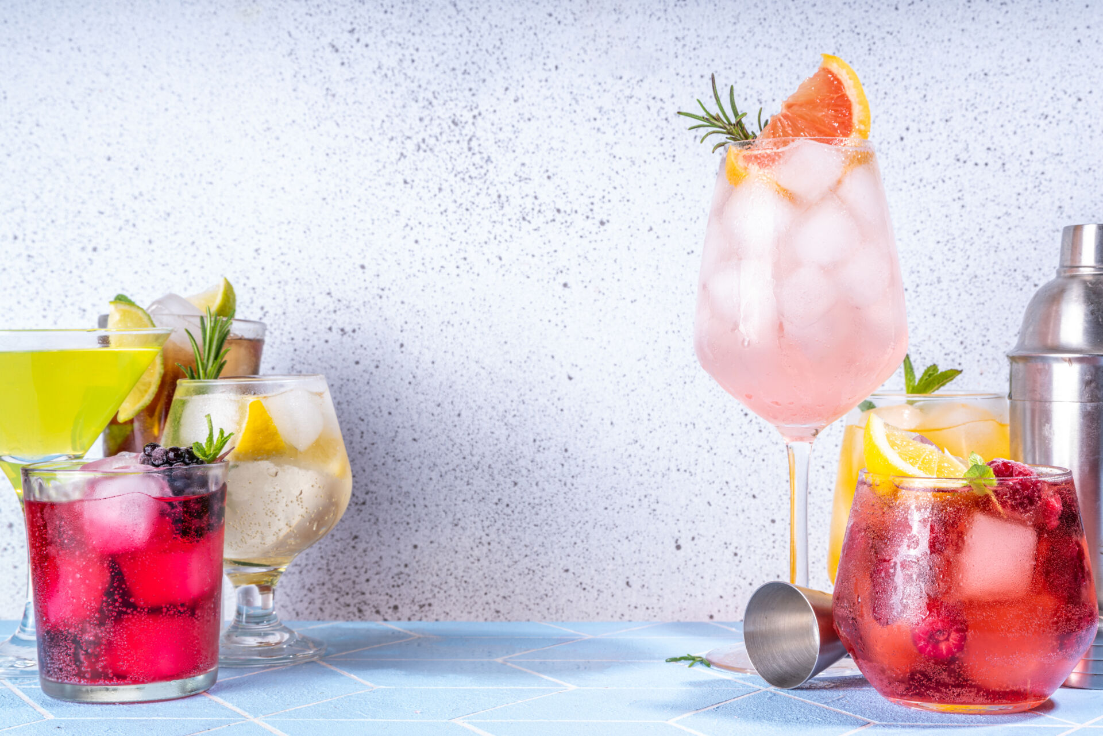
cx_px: 552
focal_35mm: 68
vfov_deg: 20.0
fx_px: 2084
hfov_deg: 29.6
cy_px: 368
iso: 100
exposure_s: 1/200
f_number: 16
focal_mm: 68
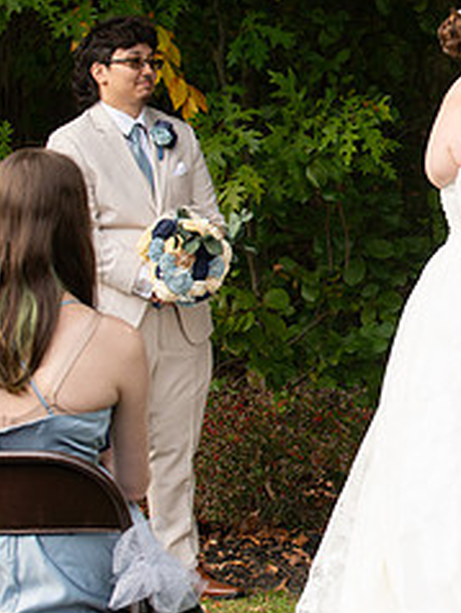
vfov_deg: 10.6
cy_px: 246
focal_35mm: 186
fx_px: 3297
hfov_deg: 7.9
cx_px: 604
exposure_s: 1/1250
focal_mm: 75
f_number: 4.5
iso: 640
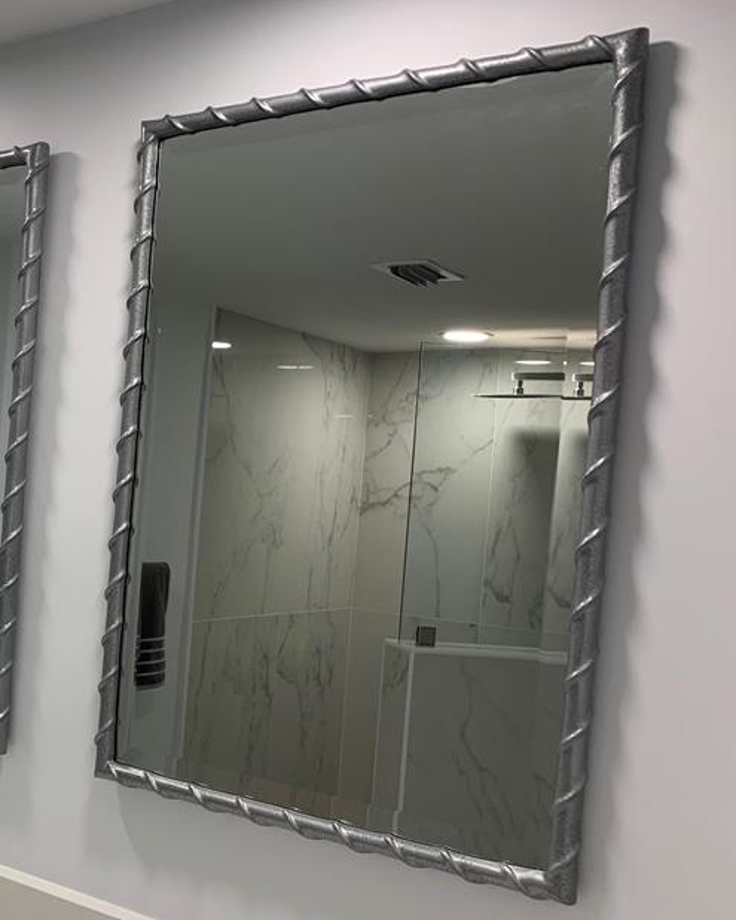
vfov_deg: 43.7
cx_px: 24
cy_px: 540
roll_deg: -4.6
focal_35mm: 42
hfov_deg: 33.1
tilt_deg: -2.4
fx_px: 1144
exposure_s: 1/120
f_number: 1.8
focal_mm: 4.25
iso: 64
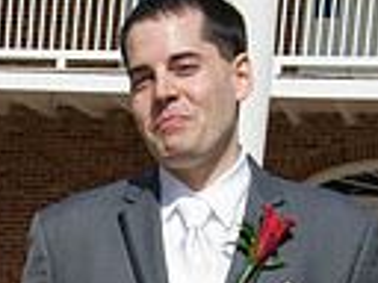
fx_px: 1900
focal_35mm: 174
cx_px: -136
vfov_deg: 8.2
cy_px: 537
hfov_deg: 11.0
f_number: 11
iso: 100
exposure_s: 1/250
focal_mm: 40
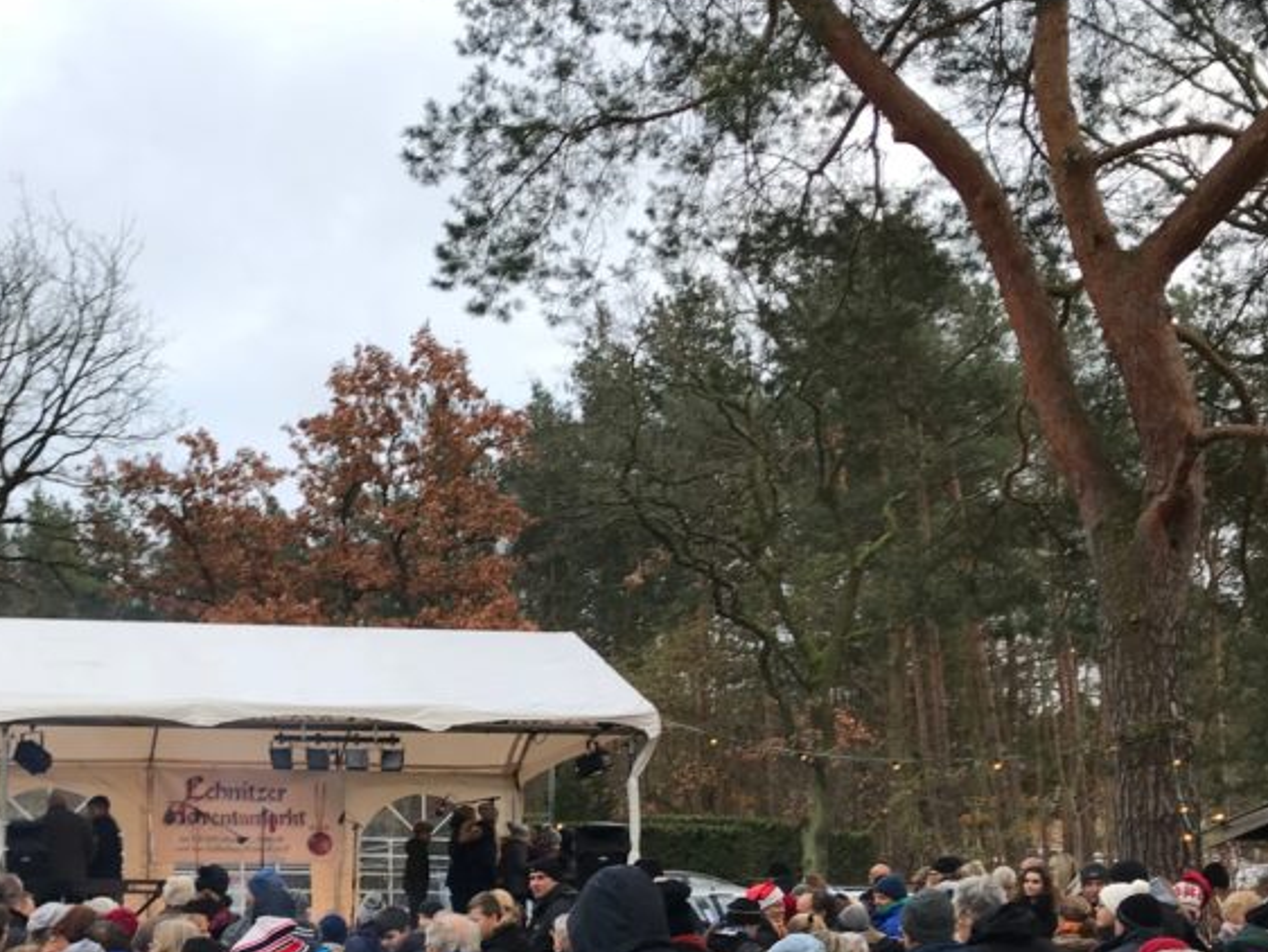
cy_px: 688
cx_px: 381
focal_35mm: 51
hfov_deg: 36.9
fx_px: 1869
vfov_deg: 28.3
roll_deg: -2.0
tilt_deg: +7.1
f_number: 1.8
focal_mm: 3.99
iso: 20
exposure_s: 1/106
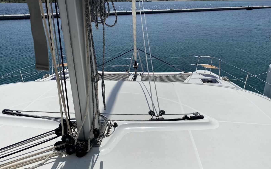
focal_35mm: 28
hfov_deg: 66.5
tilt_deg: -25.2
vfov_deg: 44.3
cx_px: 135
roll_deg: +0.0
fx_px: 207
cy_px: 101
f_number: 1.8
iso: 40
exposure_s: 1/11494
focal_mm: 4.25
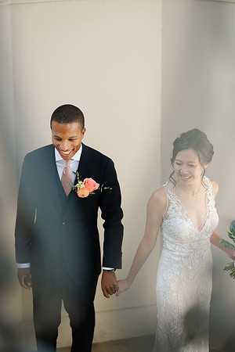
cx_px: 118
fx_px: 1028
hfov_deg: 13.0
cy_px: 176
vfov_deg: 19.5
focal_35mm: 105
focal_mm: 105
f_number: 1.8
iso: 64
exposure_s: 1/400
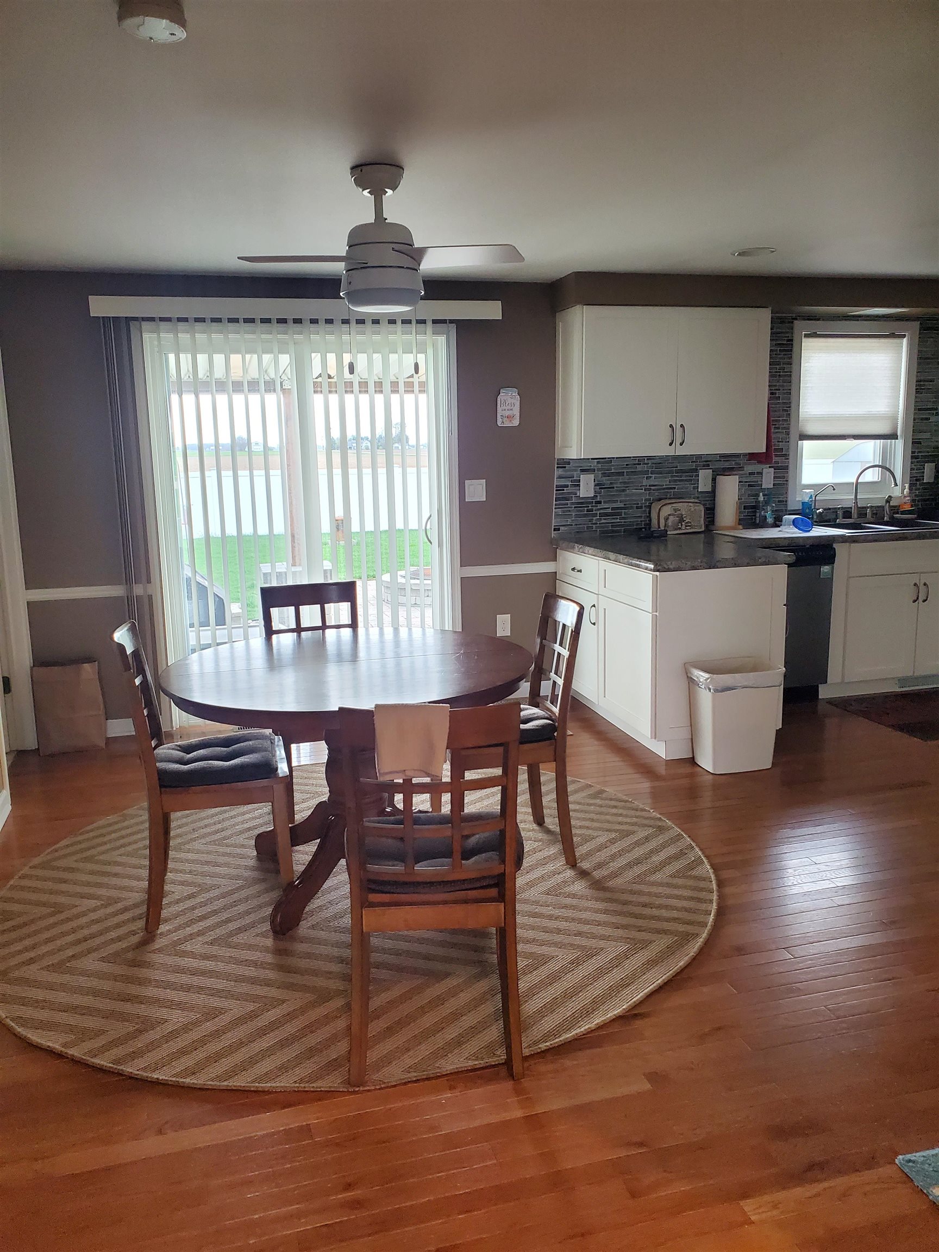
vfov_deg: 67.3
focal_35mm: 26
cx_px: 470
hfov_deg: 53.1
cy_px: 626
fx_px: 940
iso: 400
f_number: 2.4
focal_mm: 4.3
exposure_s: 1/120
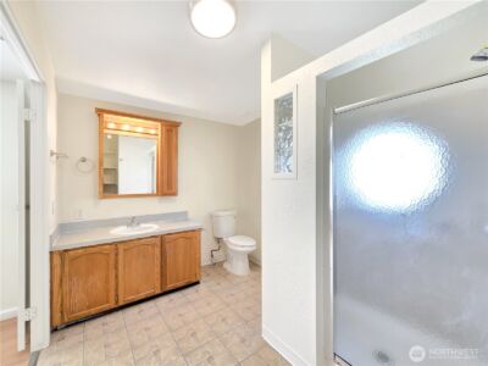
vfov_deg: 89.9
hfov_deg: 106.2
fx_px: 183
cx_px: 244
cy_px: 183
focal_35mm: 13
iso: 80
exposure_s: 1/60
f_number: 2.2
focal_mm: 2.2
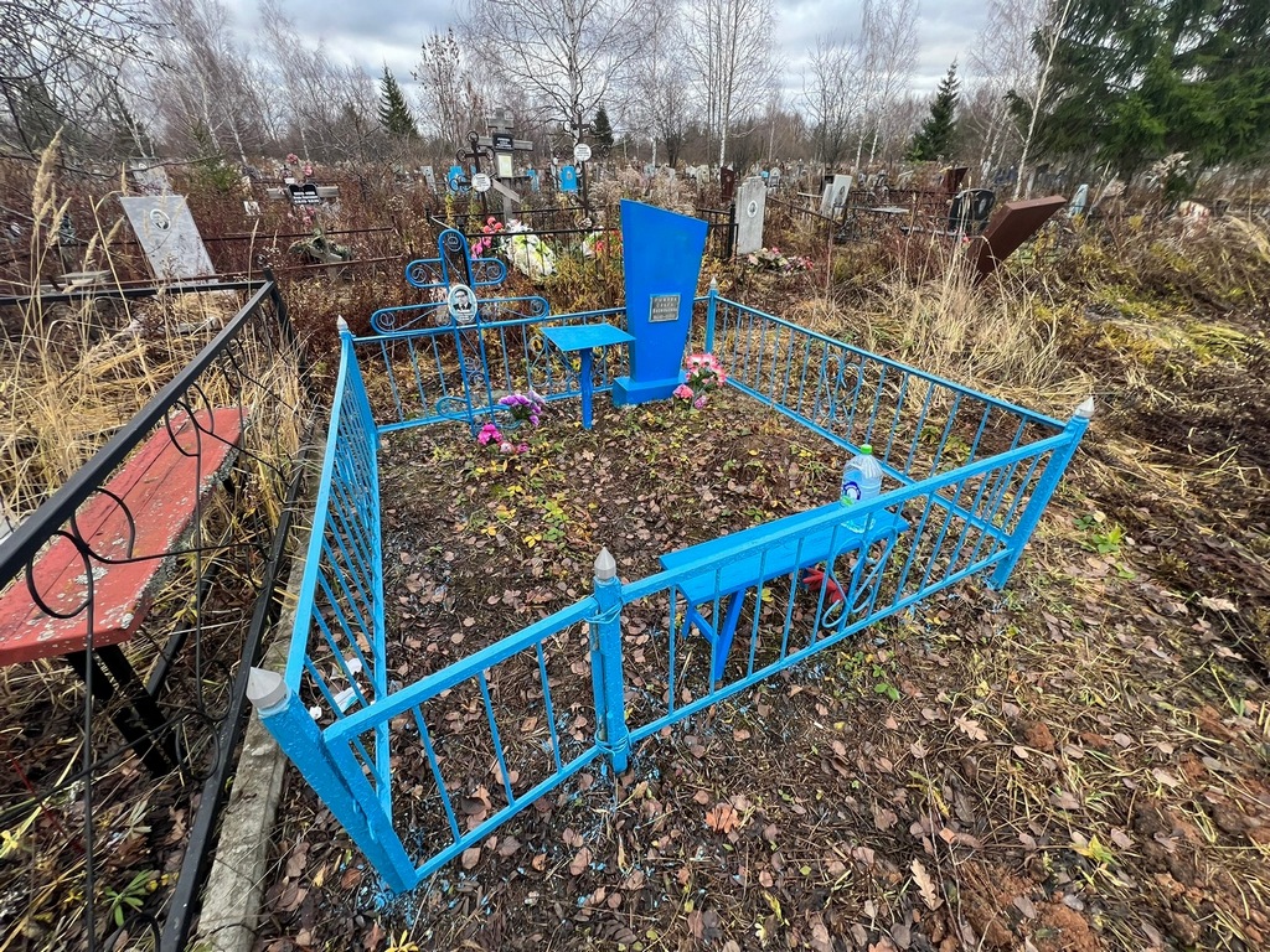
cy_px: 476
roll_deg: +1.7
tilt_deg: -30.0
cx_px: 635
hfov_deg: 106.2
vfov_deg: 89.9
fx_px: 477
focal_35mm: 13
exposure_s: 1/99
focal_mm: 1.57
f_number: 1.8
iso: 50
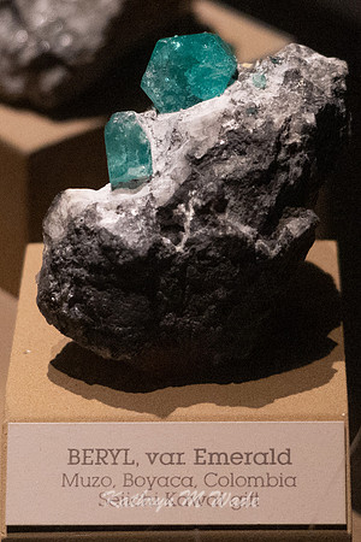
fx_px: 2552
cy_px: 188
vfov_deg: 12.1
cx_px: 178
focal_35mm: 170
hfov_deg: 8.1
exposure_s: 1/125
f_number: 5
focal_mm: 62
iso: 5000
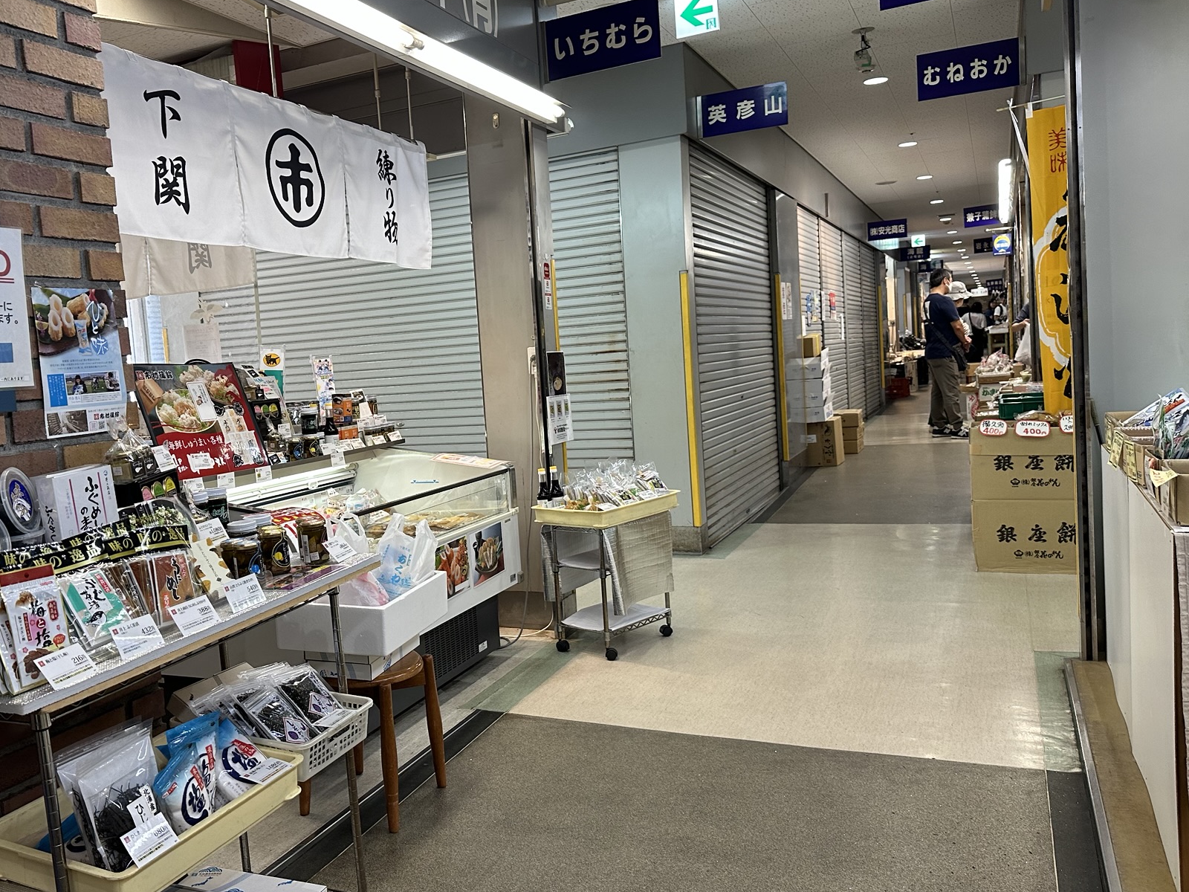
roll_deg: +3.2
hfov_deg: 59.3
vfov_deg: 46.8
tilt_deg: -4.5
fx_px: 1030
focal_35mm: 30
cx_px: 458
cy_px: 439
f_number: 1.78
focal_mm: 6.86
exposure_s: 1/120
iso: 160
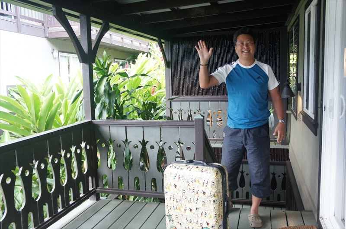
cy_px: 114
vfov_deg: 39.9
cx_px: 173
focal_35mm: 33
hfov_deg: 57.3
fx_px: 317
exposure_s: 1/160
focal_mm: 22
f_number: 4
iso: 1000
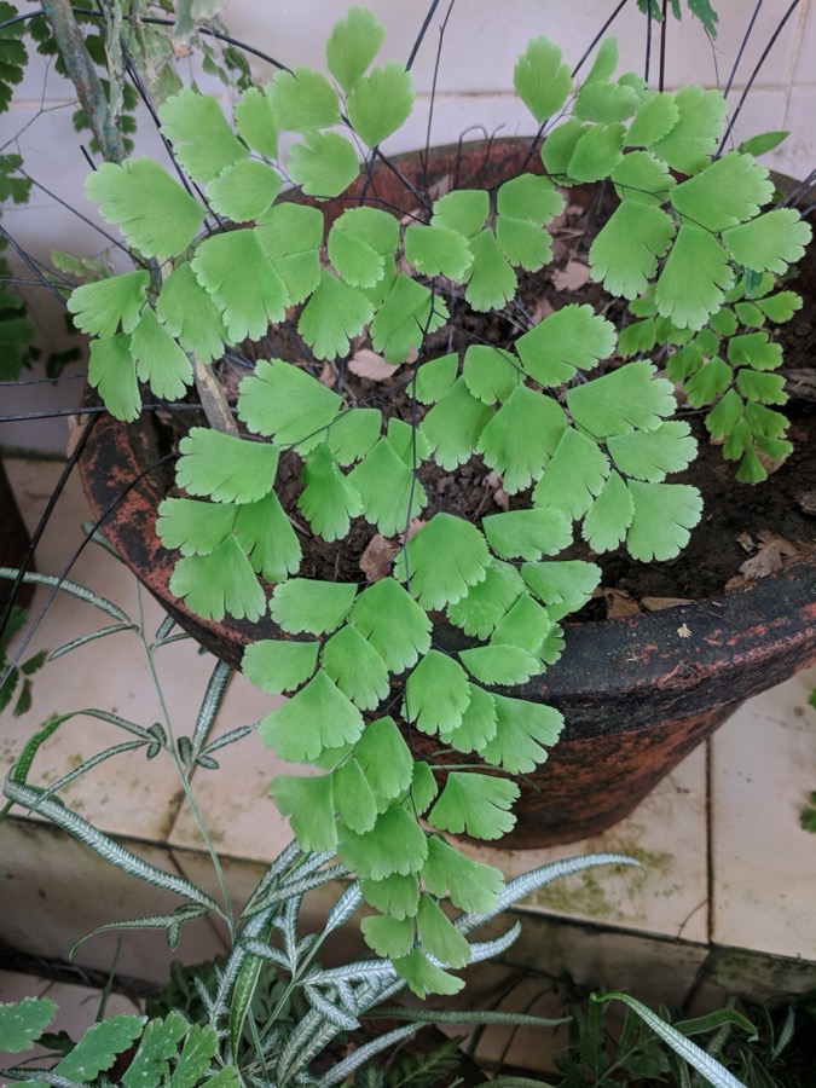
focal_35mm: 26
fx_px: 817
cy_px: 544
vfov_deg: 67.3
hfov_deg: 53.1
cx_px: 408
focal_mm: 4.67
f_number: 2
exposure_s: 1/100
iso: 123
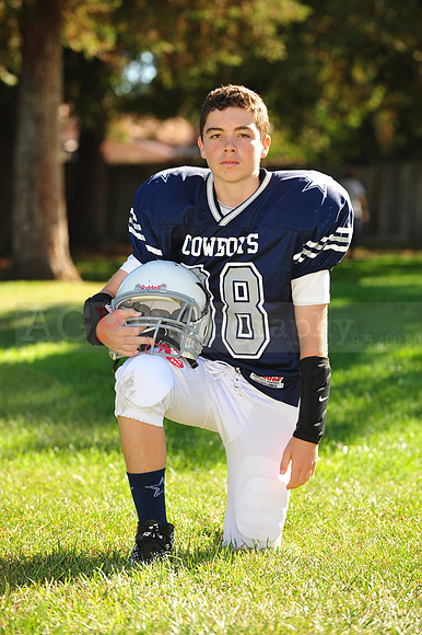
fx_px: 2376
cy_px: 318
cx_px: 211
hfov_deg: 10.1
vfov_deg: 15.2
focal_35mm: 135
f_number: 4.5
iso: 200
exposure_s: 1/320
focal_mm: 135
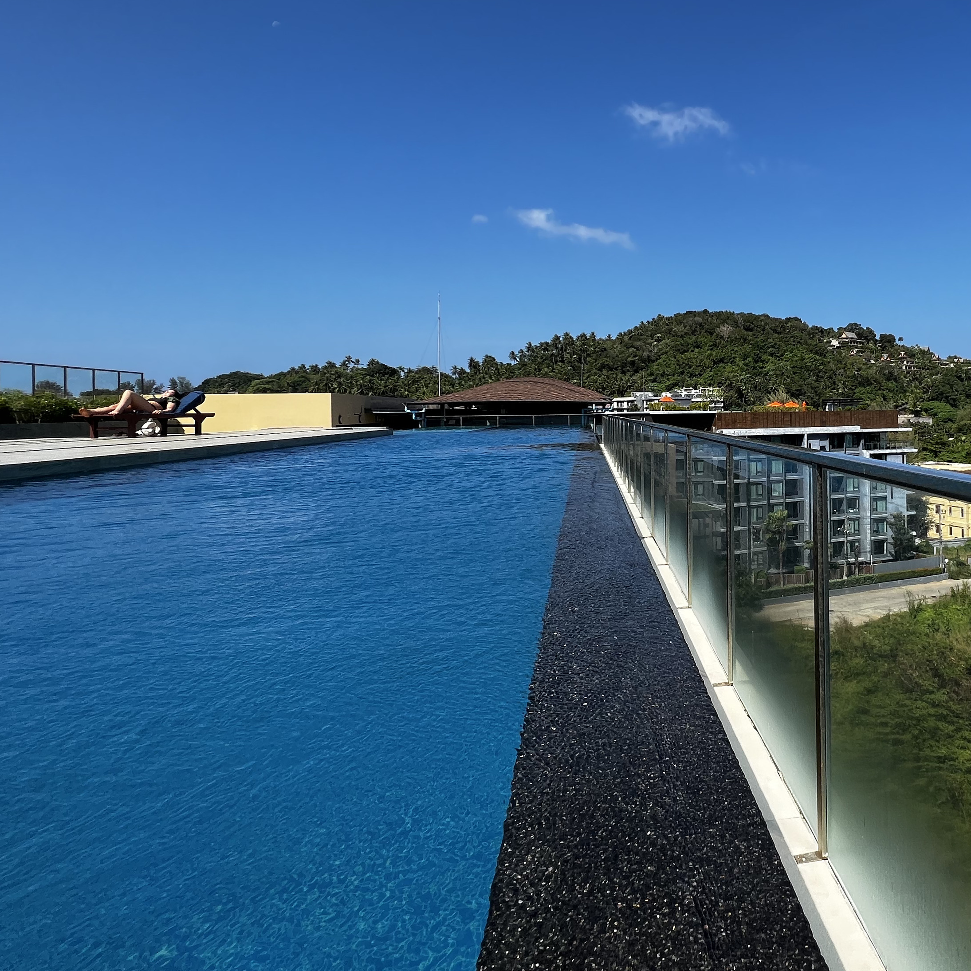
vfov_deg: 71.7
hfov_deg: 67.6
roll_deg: +1.3
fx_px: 666
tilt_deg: +0.3
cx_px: 728
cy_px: 413
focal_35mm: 21
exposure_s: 1/1623
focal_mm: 1.57
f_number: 1.8
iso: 32
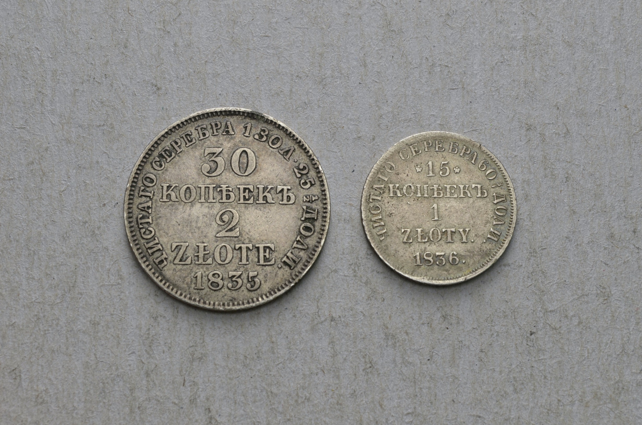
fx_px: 1468
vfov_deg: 16.5
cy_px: 212
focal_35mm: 82
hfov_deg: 24.7
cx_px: 321
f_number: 14
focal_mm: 55
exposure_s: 1/200
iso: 400
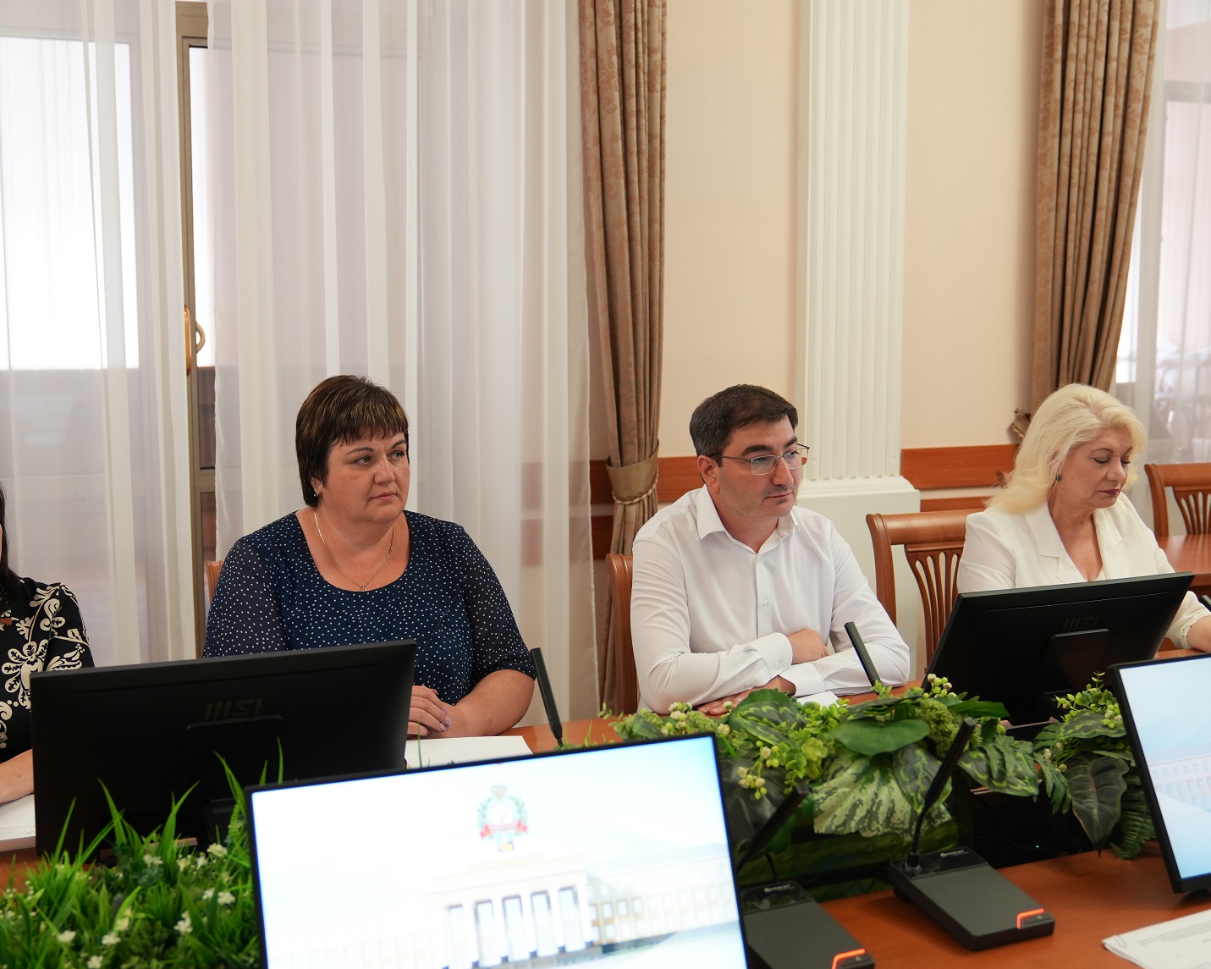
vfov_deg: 37.3
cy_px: 482
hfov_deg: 45.8
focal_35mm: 40
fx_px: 1434
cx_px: 566
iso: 500
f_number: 2.8
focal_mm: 29
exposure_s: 1/30
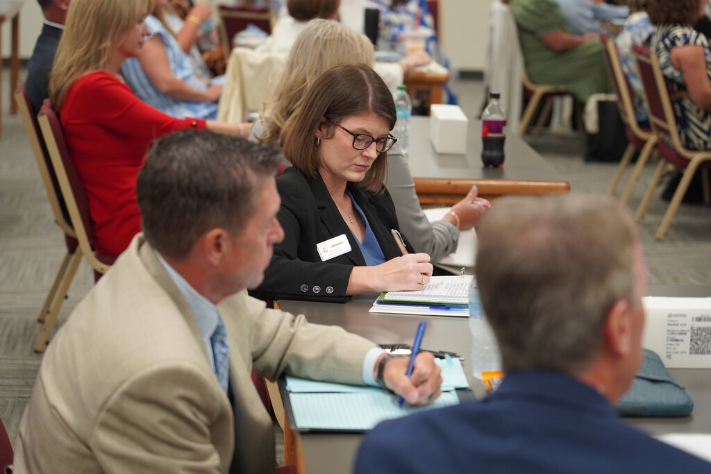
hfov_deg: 19.5
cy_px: 237
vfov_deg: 13.0
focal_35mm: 105
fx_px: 2074
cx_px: 356
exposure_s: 1/160
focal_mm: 105
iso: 1600
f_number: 4
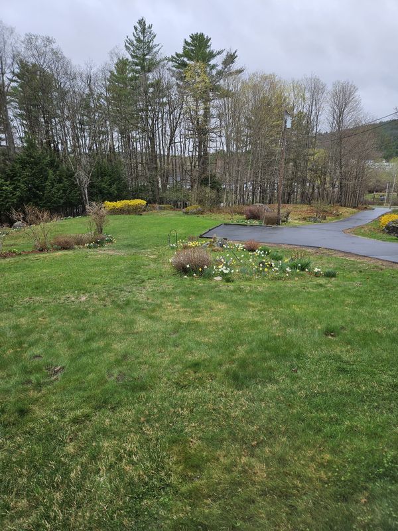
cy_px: 266
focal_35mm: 23
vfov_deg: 73.9
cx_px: 199
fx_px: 353
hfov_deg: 58.9
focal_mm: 5.4
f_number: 1.8
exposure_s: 1/358
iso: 25
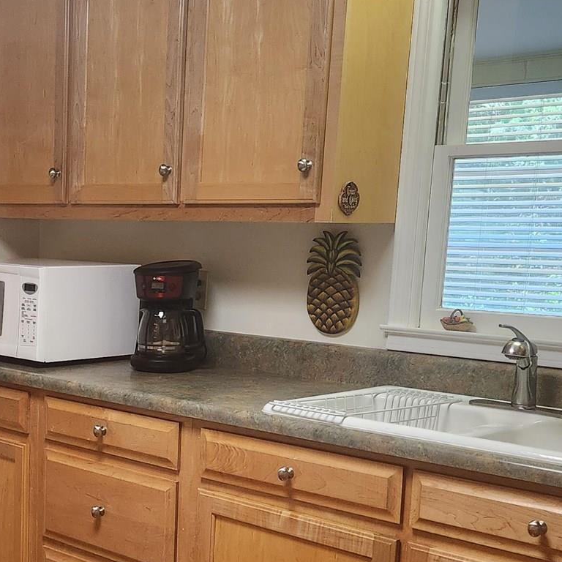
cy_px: 416
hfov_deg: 26.9
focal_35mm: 61
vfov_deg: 27.8
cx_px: 31
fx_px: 1120
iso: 250
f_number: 1.8
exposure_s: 1/120
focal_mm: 5.4
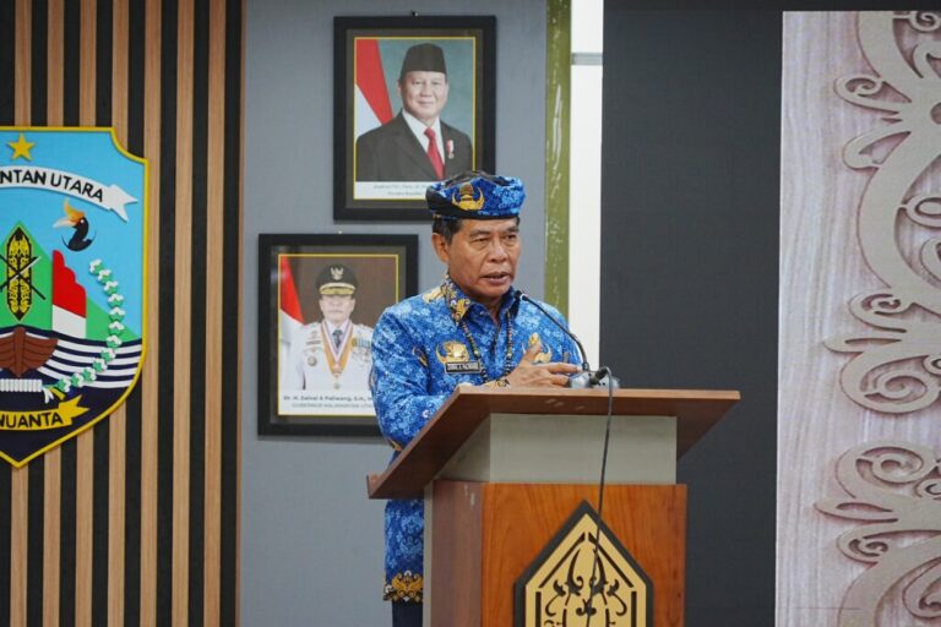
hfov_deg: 10.2
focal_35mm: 201
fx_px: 5254
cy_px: 314
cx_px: 470
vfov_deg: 6.8
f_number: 6.3
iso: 3200
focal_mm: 201
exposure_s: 1/160
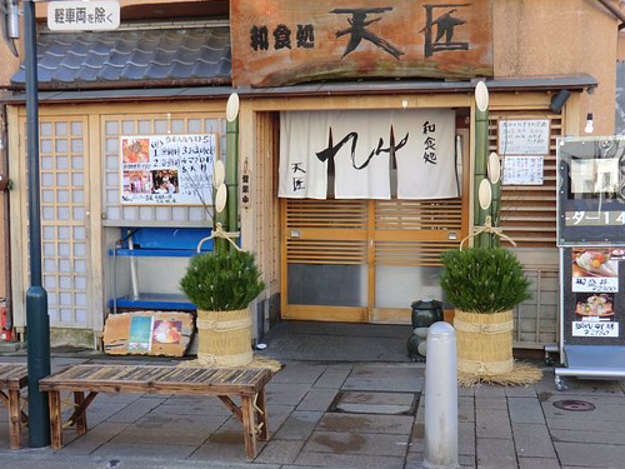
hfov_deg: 45.8
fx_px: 740
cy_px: 234
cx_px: 306
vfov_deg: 35.1
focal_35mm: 41
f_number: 3.8
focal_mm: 7.1
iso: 64
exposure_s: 1/80
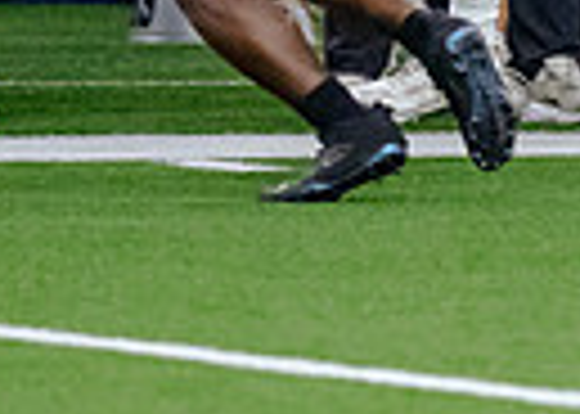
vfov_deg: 0.8
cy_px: -303
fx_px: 30228
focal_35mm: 1836
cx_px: 804
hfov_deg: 1.1
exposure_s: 1/1250
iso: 3200
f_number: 2.8
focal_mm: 200
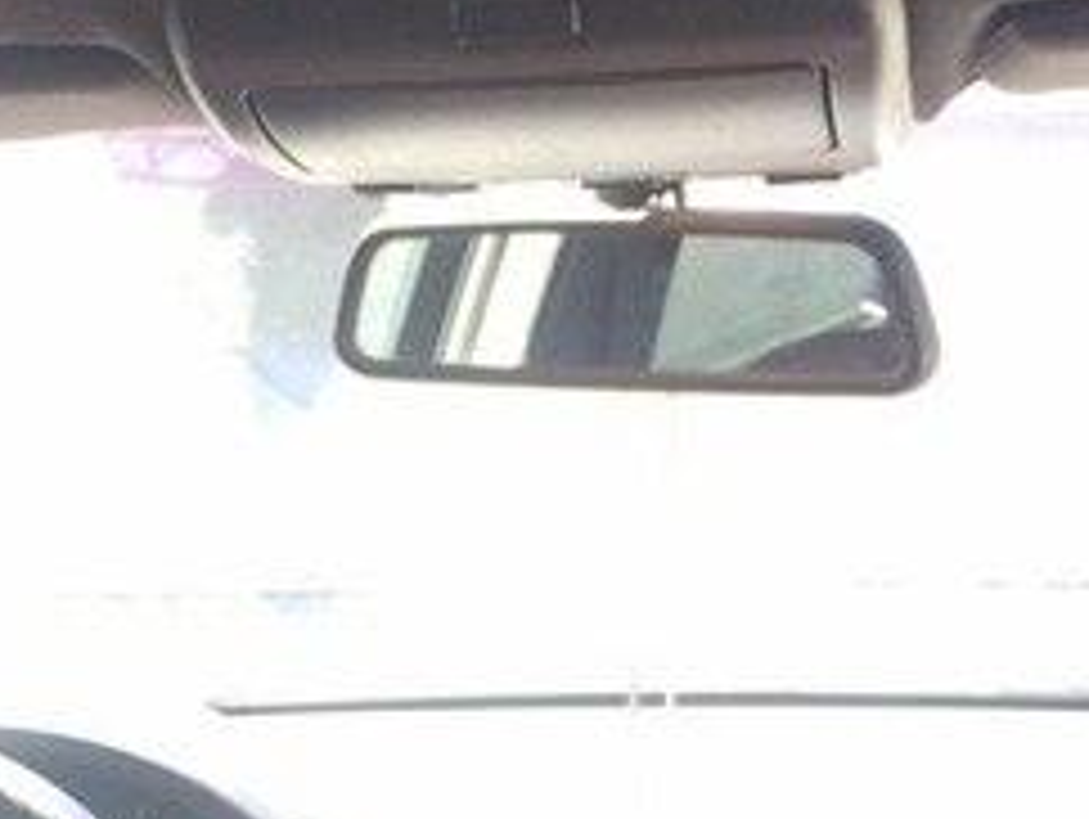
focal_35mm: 79
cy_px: 1060
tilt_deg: -20.2
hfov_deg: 24.7
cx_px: 495
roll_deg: +2.6
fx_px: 2488
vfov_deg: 17.5
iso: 32
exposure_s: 1/50
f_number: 2.2
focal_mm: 4.15
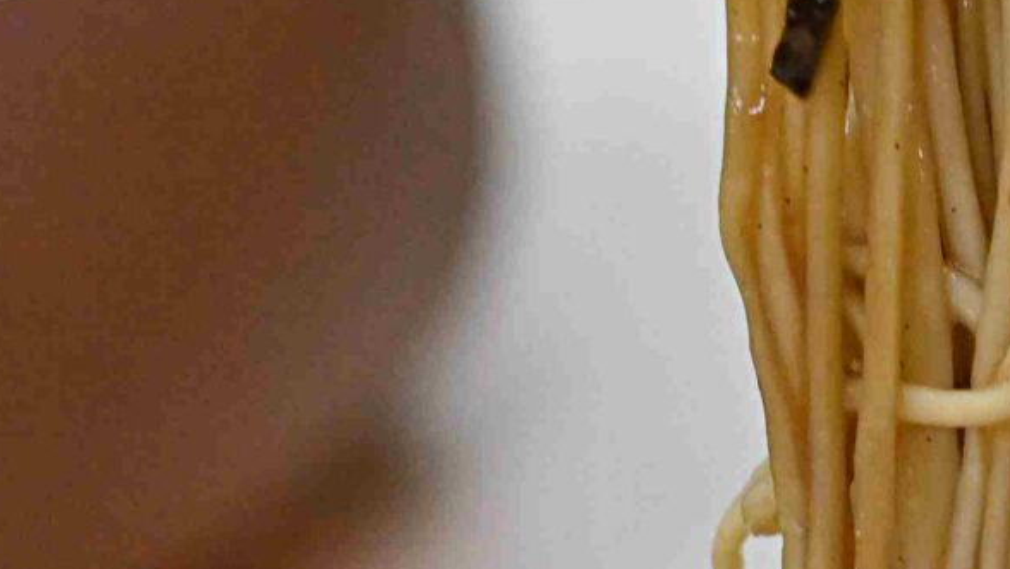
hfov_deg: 6.3
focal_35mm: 342
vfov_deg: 3.5
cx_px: 1323
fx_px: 9161
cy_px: 811
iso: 1400
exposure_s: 1/200
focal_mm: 50
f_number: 3.2
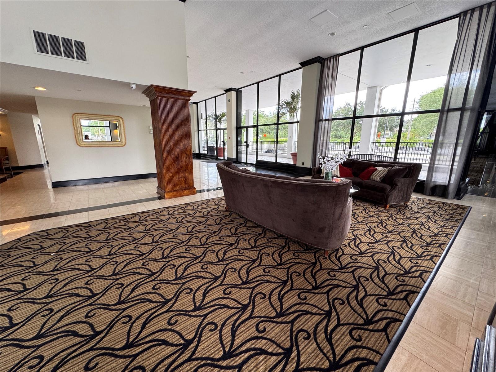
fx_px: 201
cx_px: 248
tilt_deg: -13.2
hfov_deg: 102.1
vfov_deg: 85.7
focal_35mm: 14
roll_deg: -0.8
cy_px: 186
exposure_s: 1/99
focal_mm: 2.22
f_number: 2.2
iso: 160
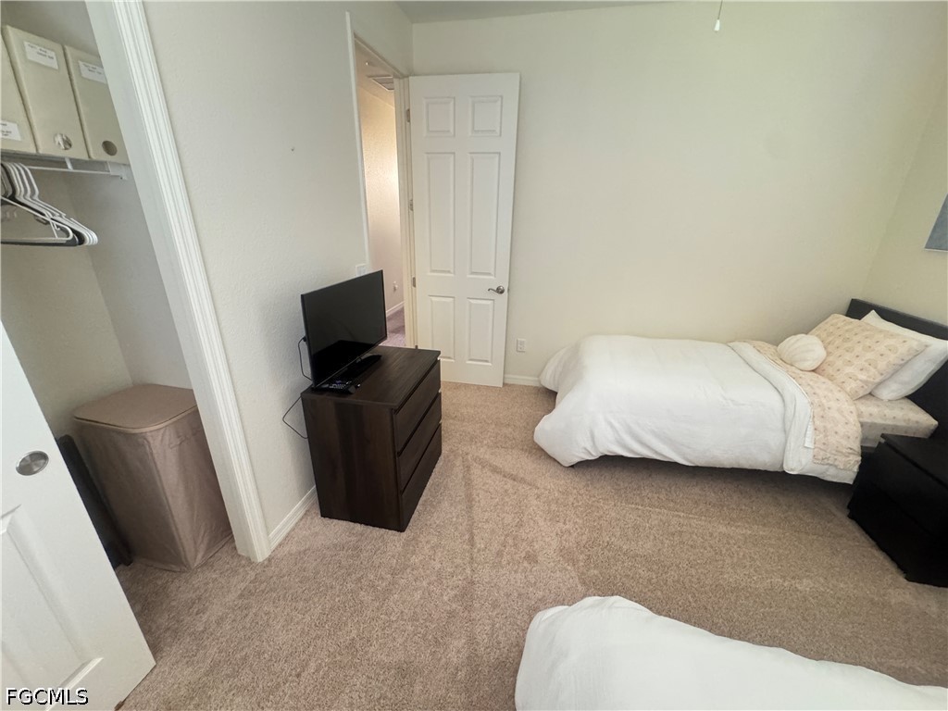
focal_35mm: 14
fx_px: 383
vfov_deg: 85.7
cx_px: 474
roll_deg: -1.5
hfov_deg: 102.1
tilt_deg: -21.4
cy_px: 356
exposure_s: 1/60
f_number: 2.2
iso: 800
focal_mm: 2.22
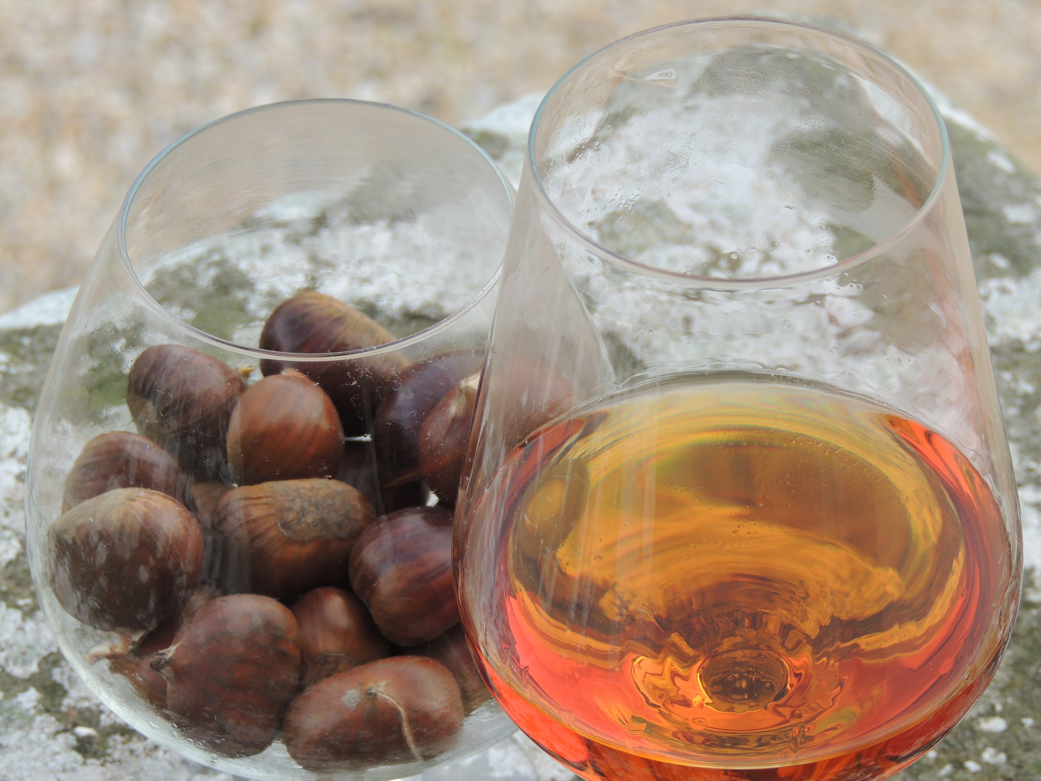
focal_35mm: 158
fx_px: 4751
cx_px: 523
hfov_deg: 12.5
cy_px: 396
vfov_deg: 9.4
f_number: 4.4
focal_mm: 27.6
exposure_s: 1/125
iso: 110
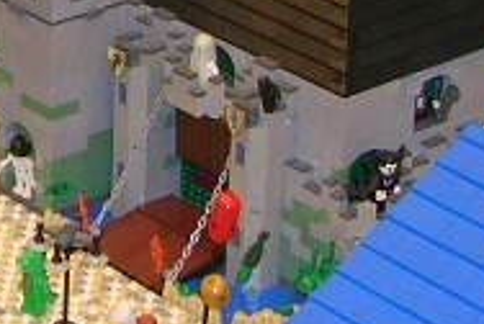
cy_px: -303
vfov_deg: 6.8
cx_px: -263
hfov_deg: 10.0
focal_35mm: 198
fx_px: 2666
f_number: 2.8
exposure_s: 1/25.6
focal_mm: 5.8
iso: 50
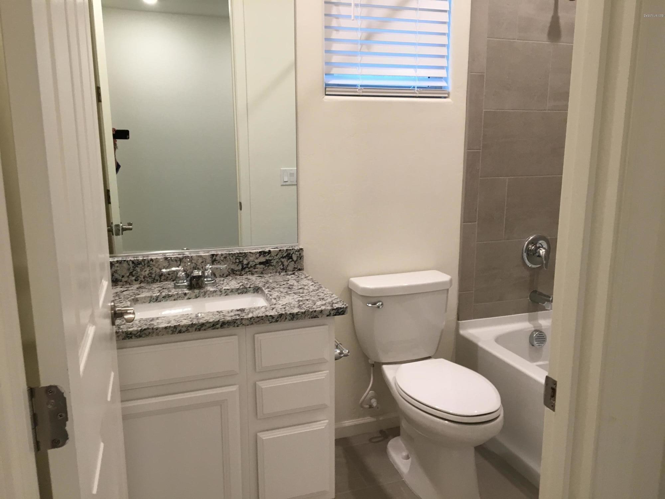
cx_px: 332
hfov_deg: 61.7
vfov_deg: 48.2
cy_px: 250
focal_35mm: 29
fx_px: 557
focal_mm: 4.15
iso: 80
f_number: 2.2
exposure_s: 1/30
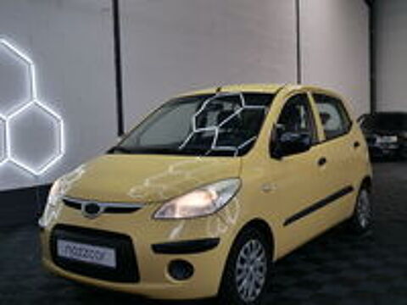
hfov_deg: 46.8
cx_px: 204
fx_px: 470
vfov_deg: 36.0
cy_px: 152
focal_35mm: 40
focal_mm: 20
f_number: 4
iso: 200
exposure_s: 1/100
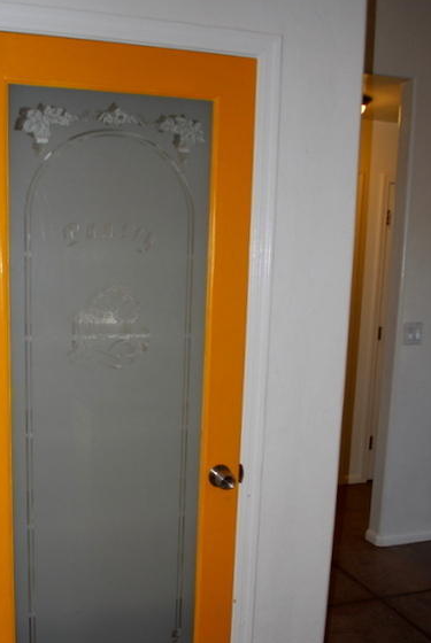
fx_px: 662
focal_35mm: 37
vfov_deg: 51.5
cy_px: 388
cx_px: 141
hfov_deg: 35.7
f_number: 3.5
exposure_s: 1/60
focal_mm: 18
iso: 200
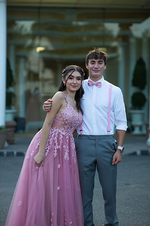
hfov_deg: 16.0
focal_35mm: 85
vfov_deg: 23.9
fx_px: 532
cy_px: 113
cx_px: 75
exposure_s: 1/1000
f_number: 2
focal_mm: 85
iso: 250
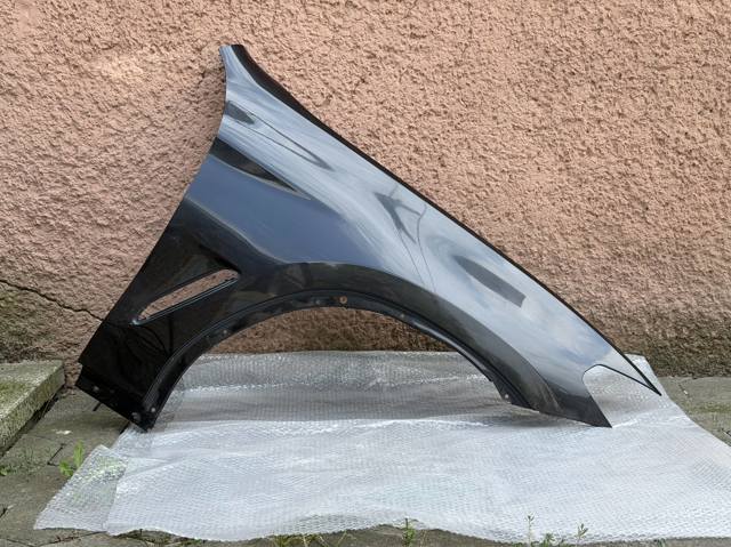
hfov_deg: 39.7
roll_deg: +1.3
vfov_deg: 30.2
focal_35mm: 48
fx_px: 1013
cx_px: 366
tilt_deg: -10.3
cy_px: 274
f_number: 1.78
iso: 64
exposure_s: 1/1041
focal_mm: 6.76
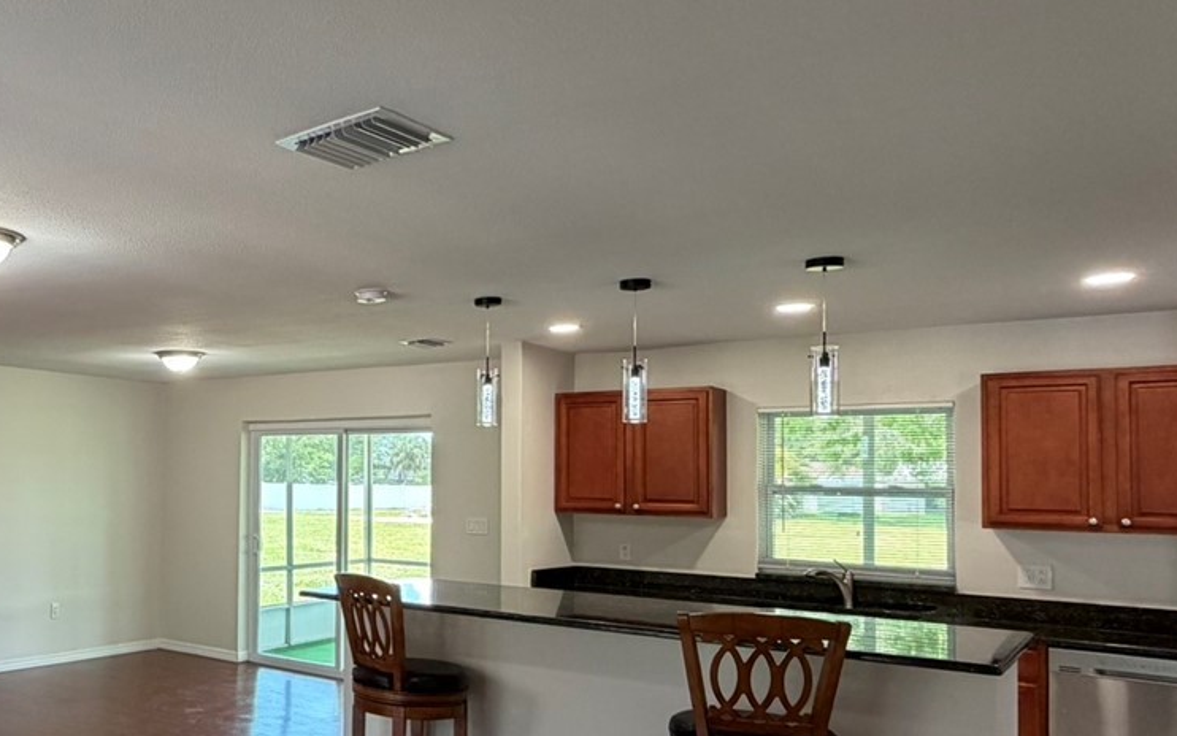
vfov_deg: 39.3
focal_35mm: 32
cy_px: 444
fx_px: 1027
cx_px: 157
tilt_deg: +1.5
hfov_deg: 53.5
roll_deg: -0.5
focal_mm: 2.22
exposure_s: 1/60
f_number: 2.2
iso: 160
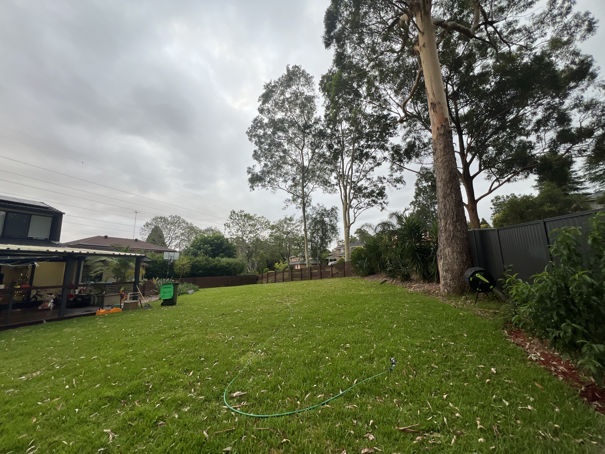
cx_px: 302
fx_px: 227
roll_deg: +1.6
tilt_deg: +9.6
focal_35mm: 13
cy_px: 227
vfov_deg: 89.9
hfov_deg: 106.2
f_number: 1.8
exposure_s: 1/99
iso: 50
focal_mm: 1.57
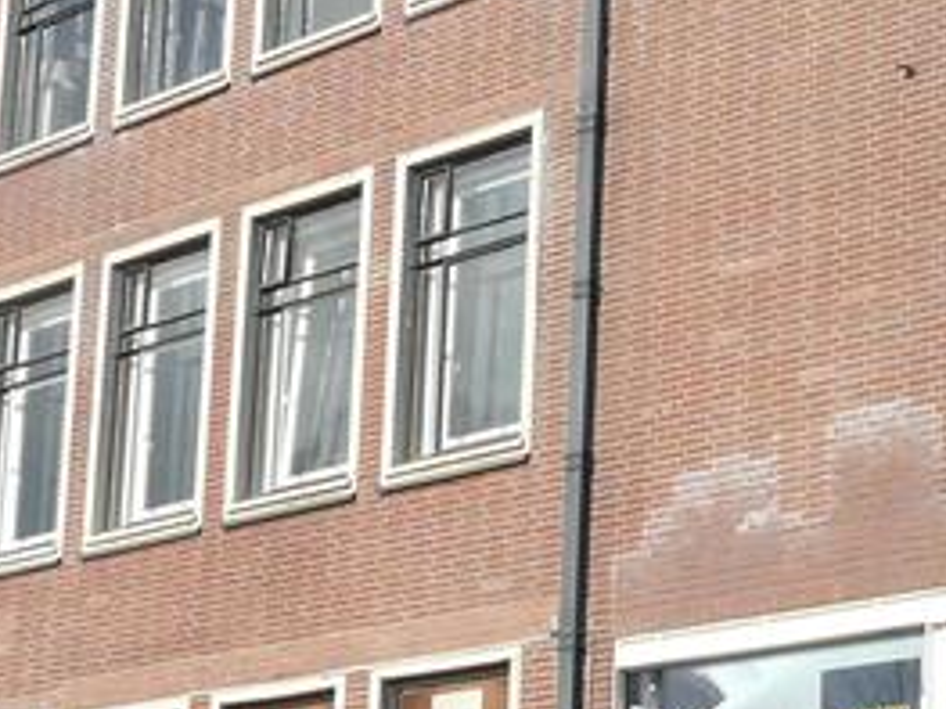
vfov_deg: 13.5
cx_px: 777
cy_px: 529
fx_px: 2977
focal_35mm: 109
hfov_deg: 17.9
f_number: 5.6
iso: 100
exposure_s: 1/320
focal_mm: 4.6
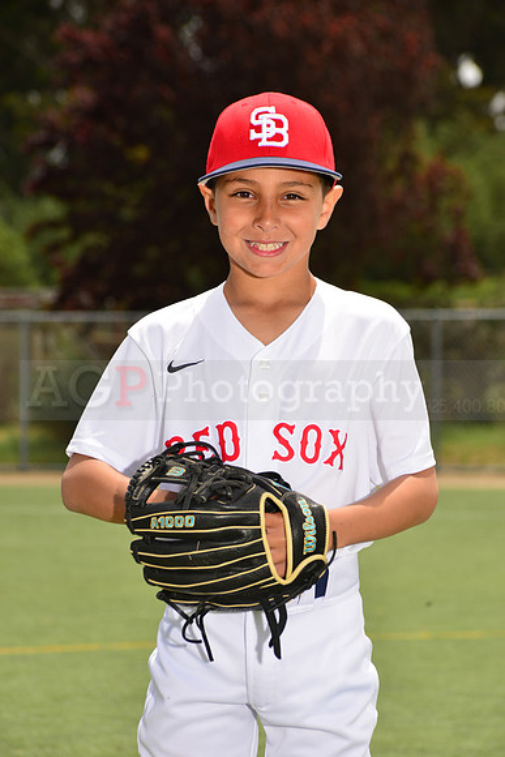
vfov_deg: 12.1
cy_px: 378
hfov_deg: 8.1
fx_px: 3575
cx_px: 252
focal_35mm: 170
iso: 125
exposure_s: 1/200
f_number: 11
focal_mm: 170
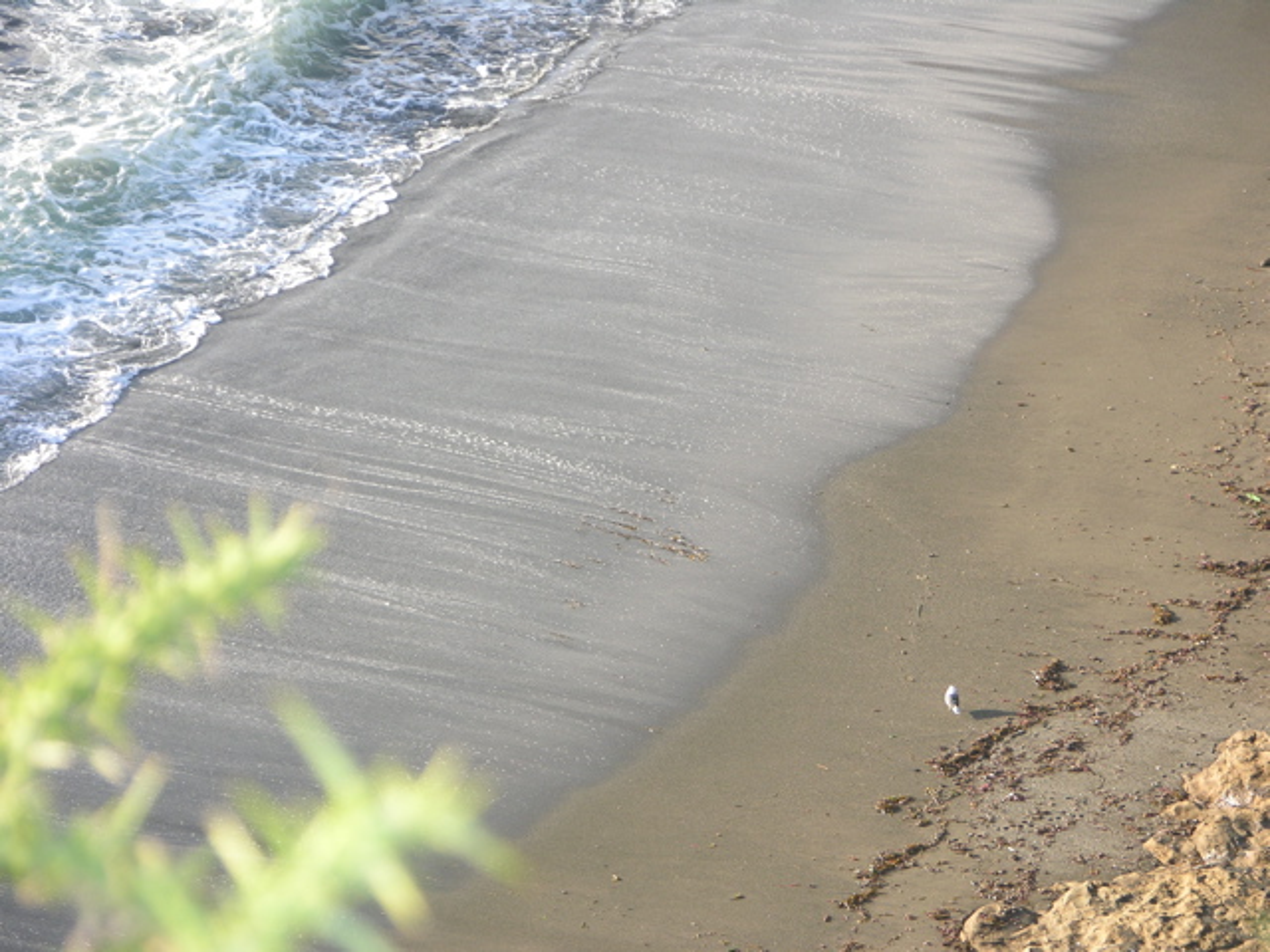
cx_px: 635
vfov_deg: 9.9
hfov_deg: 13.2
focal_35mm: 150
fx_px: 5503
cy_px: 476
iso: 100
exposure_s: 1/126
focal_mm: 37.7
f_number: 3.9
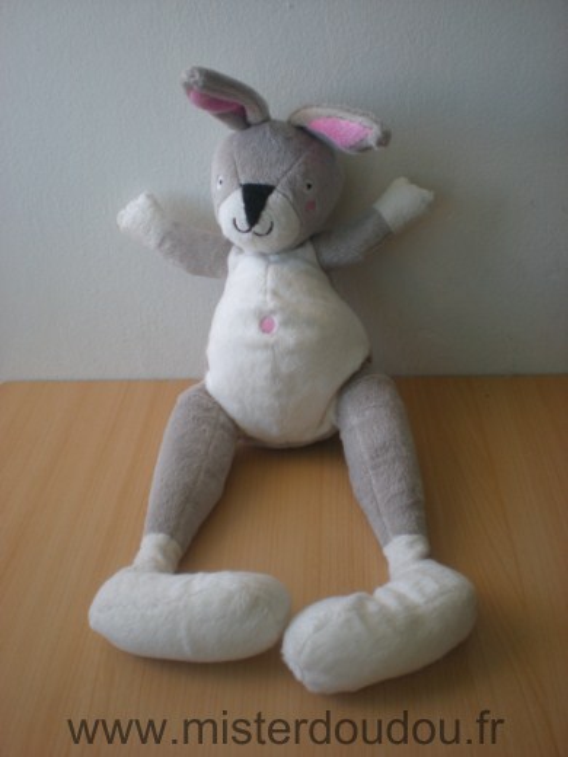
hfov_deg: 37.7
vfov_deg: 49.0
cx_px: 284
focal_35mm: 38
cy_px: 378
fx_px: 831
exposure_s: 1/59.8
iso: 95
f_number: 3.1
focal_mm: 6.3
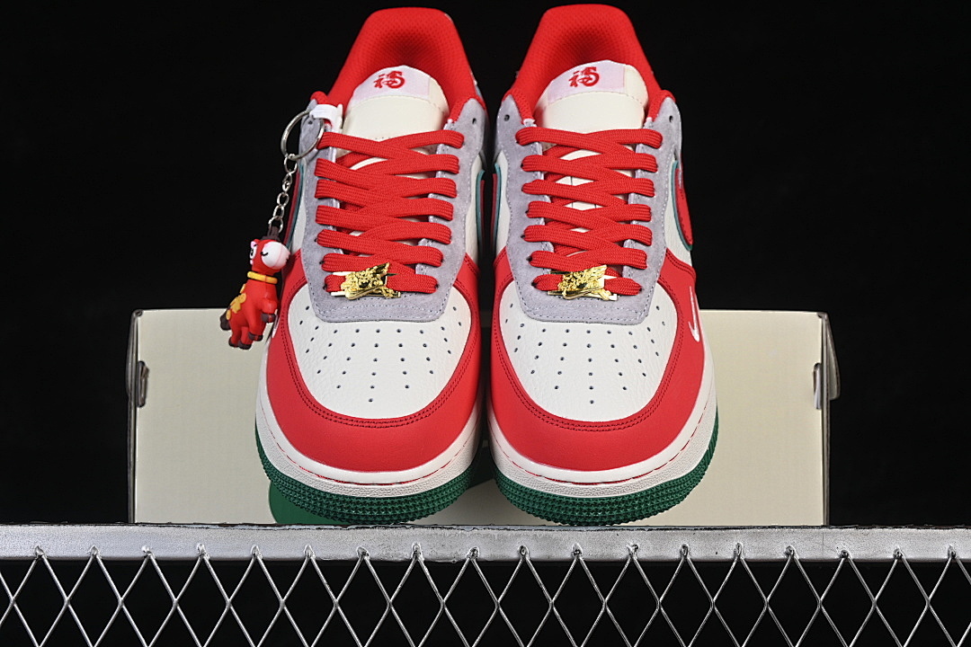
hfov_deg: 27.0
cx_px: 486
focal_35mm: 75
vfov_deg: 18.2
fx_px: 2023
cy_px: 324
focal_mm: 50
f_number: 8
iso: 160
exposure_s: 1/80
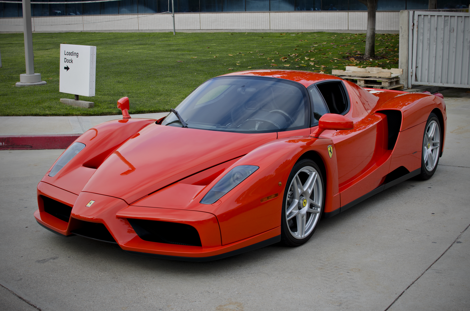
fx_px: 684
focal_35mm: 52
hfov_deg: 37.9
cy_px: 156
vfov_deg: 25.6
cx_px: 235
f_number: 8
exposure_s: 1/60
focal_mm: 35
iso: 100
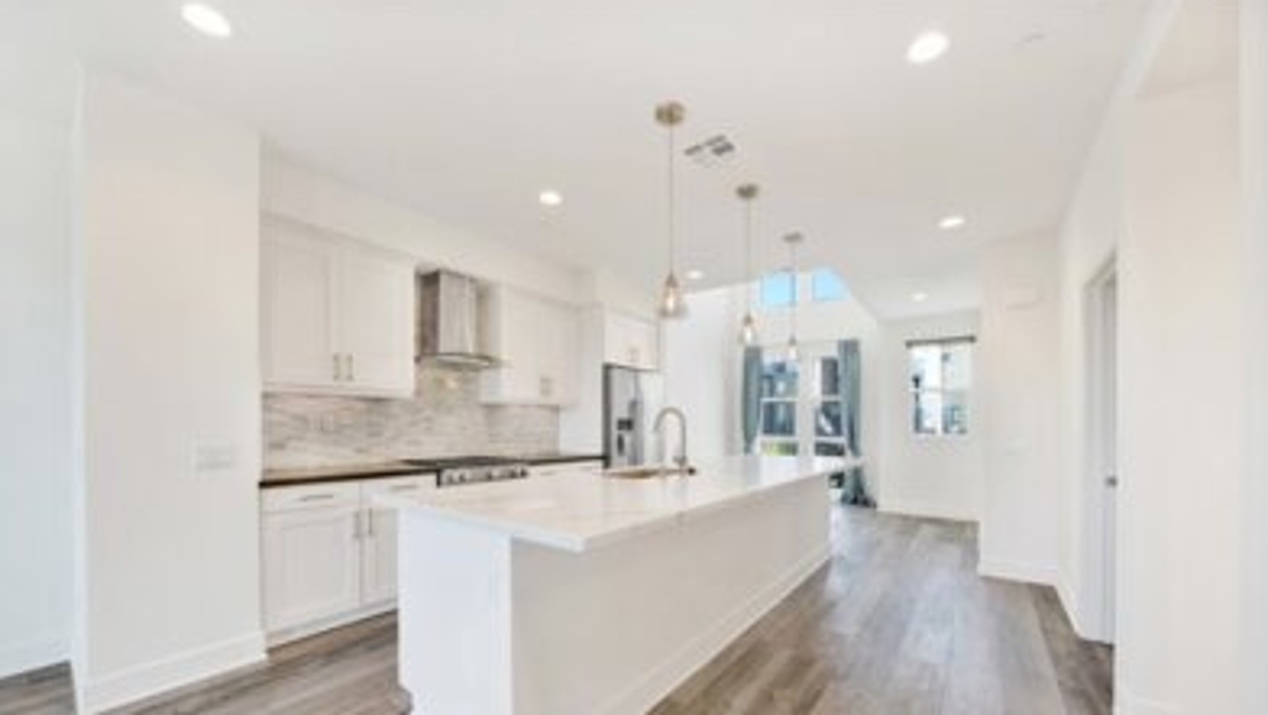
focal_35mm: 13
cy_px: 427
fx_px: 437
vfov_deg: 77.7
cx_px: 628
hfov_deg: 110.8
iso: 400
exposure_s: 1/60
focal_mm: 12
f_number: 7.1
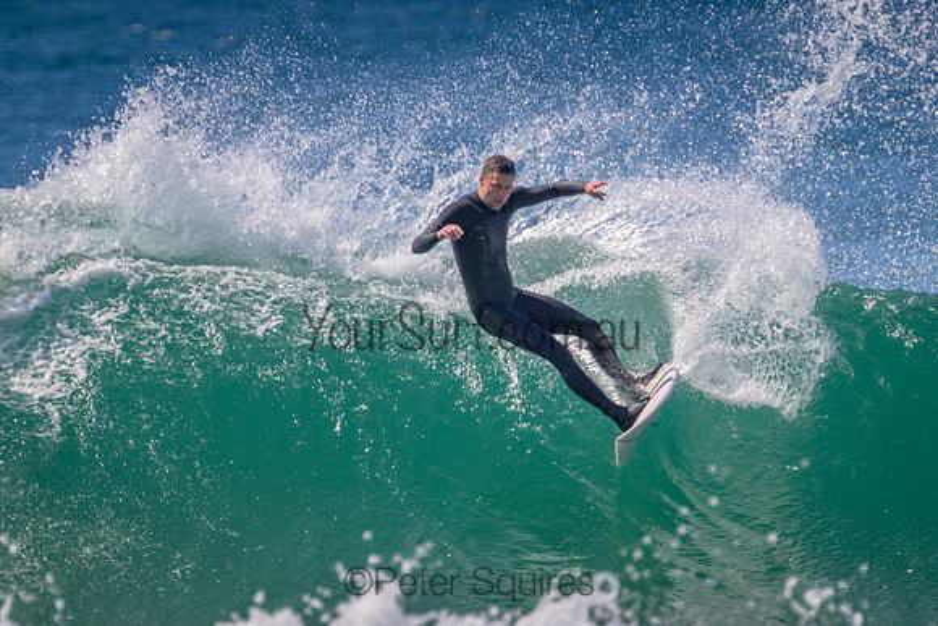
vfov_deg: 1.5
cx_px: 534
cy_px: 357
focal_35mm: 912
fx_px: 23755
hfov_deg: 2.3
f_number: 11
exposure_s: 1/1600
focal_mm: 800
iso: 900
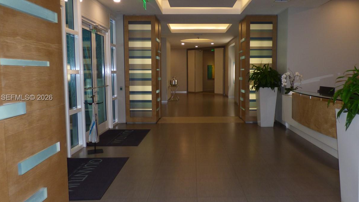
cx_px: 199
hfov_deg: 65.9
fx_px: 276
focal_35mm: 29
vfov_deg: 40.2
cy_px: 98
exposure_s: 1/40
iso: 100
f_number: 2.8
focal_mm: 3.58
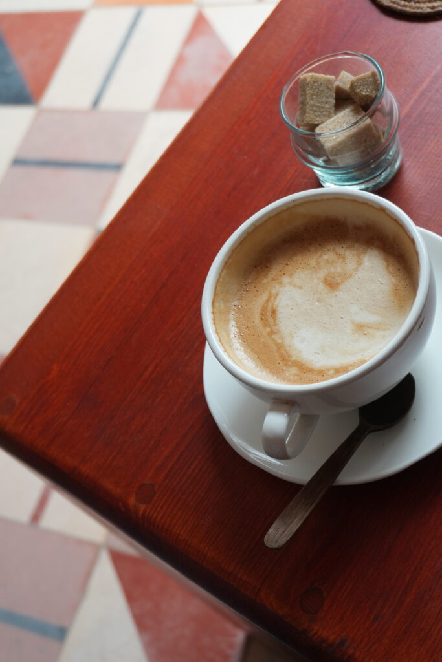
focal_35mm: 54
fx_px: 994
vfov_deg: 36.9
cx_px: 221
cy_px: 331
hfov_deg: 25.1
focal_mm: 36
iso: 800
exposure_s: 1/160
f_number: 5.6
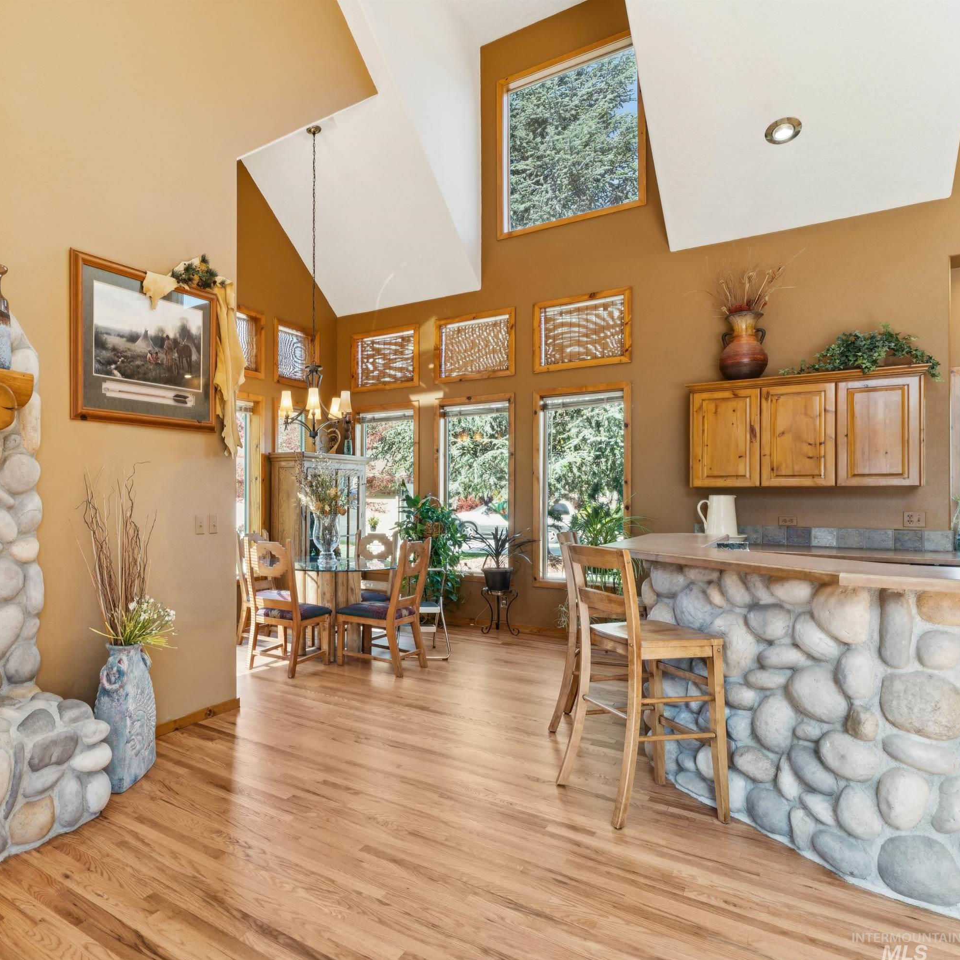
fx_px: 679
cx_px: 222
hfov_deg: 65.5
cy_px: 494
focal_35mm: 22
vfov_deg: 70.5
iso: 400
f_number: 13
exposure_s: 1/10
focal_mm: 16.5
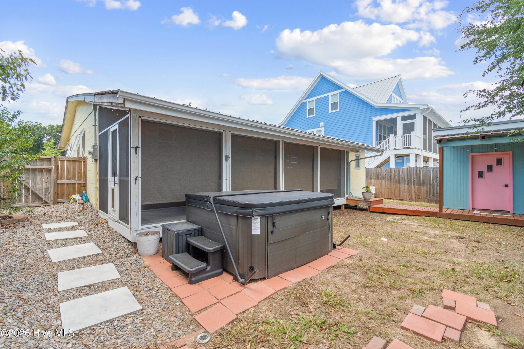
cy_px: 174
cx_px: 262
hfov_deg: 100.4
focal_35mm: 15
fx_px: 218
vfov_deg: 77.3
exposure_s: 1/50
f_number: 4.5
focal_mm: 10
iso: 100
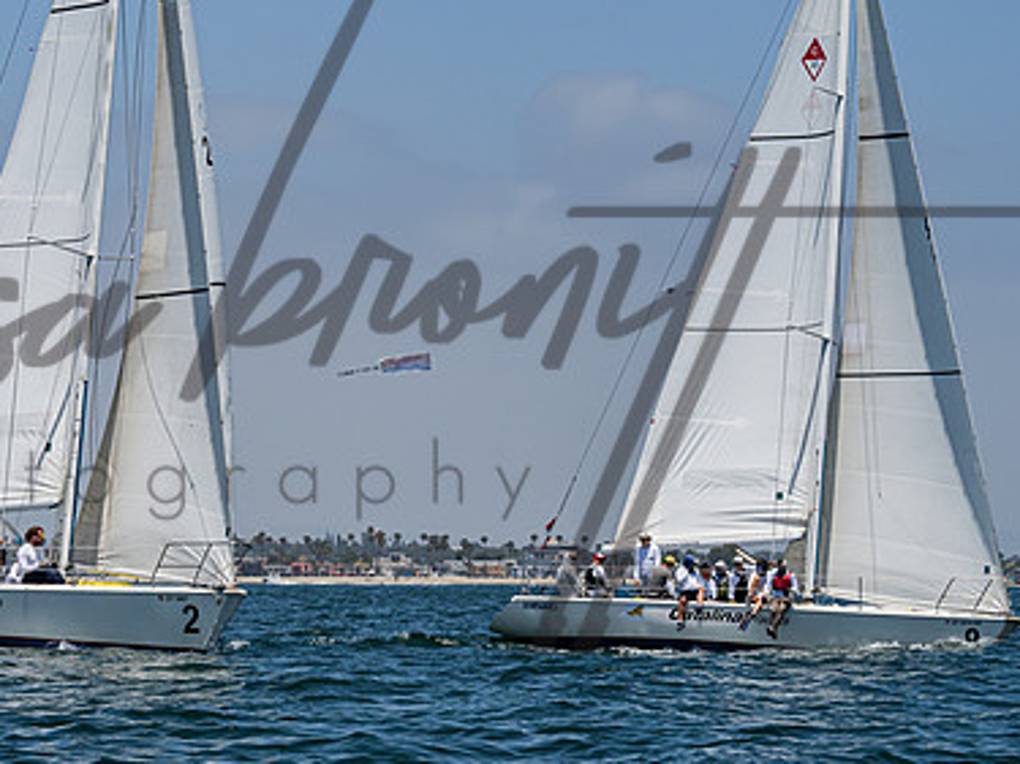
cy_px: 454
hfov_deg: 12.3
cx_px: 248
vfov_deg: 9.3
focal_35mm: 160
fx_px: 4713
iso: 400
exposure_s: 1/2000
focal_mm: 79
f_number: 8
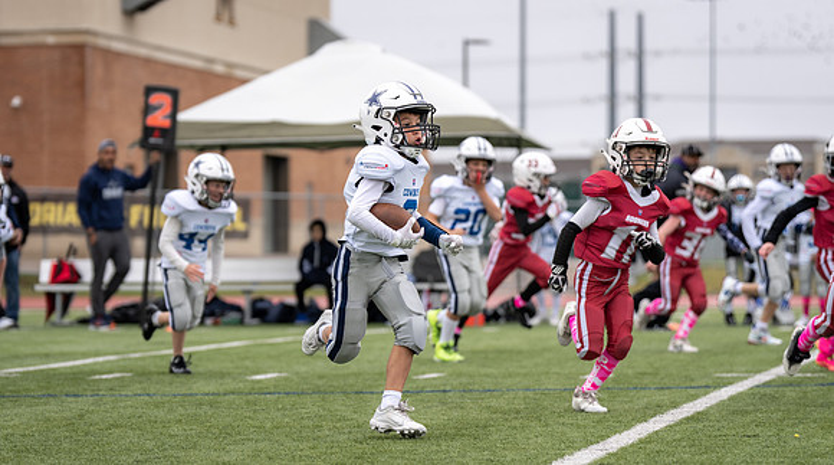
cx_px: 387
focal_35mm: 149
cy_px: 280
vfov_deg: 8.1
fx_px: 3281
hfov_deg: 14.5
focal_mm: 112
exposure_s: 1/1250
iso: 200
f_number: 2.8
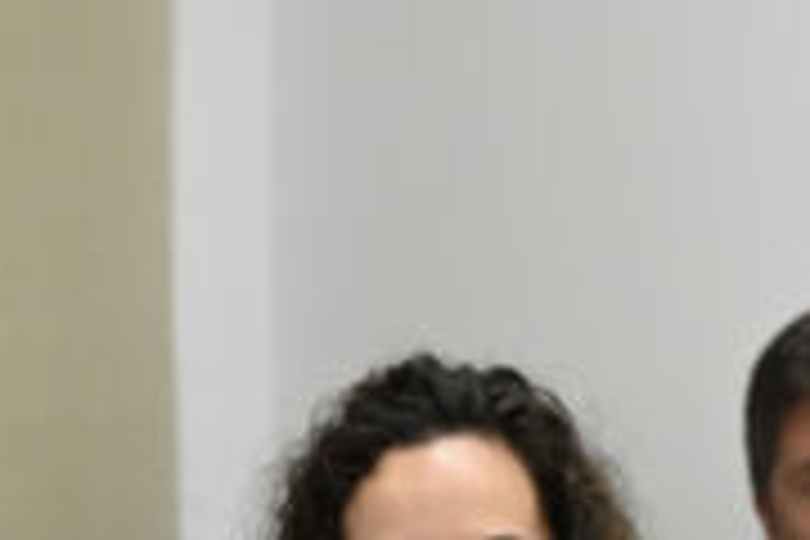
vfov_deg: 4.4
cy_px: 1154
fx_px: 6839
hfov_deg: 6.8
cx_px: 34
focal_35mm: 304
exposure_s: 1/125
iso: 4000
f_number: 5.6
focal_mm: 65
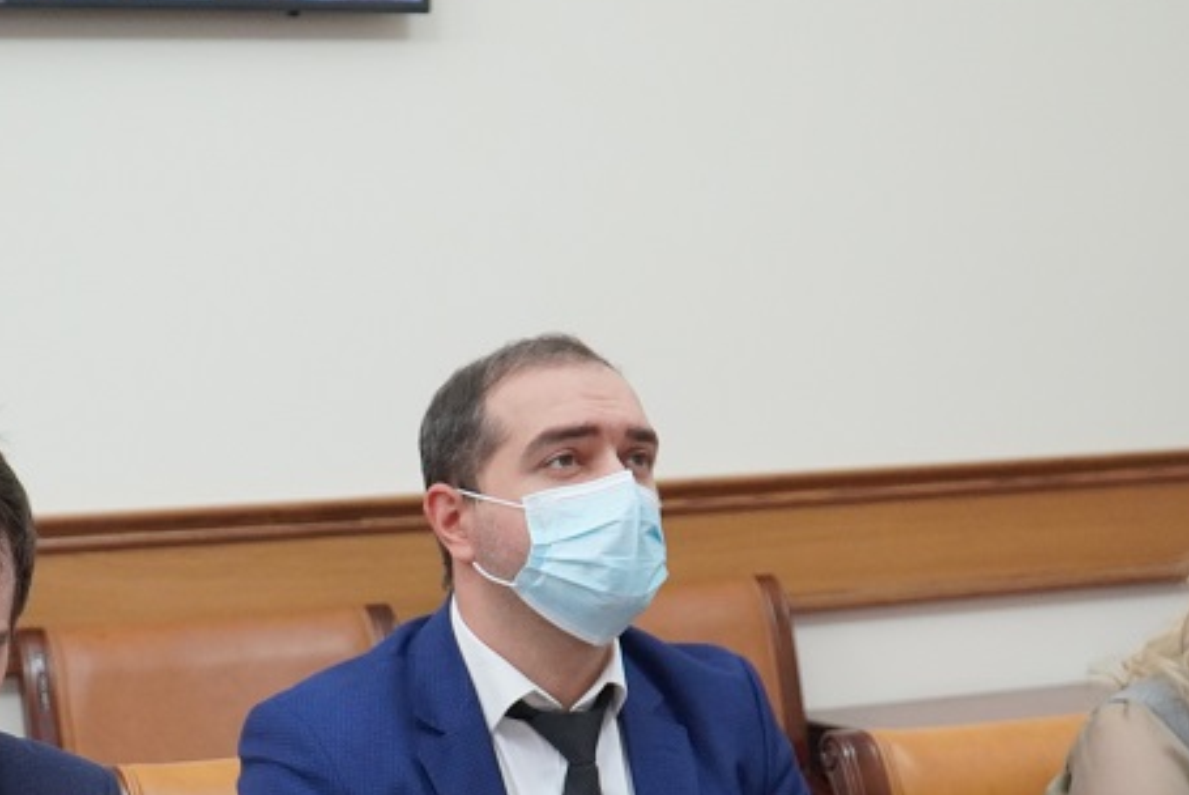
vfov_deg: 15.7
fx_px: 2842
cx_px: 483
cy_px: 703
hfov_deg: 23.6
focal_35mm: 86
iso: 2000
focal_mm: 29
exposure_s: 1/160
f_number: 4
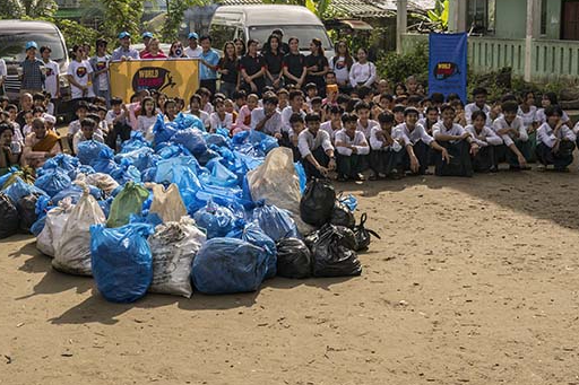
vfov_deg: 29.2
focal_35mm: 45
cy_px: 75
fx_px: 723
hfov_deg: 42.7
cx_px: 171
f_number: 8
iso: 220
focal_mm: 24
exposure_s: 1/640
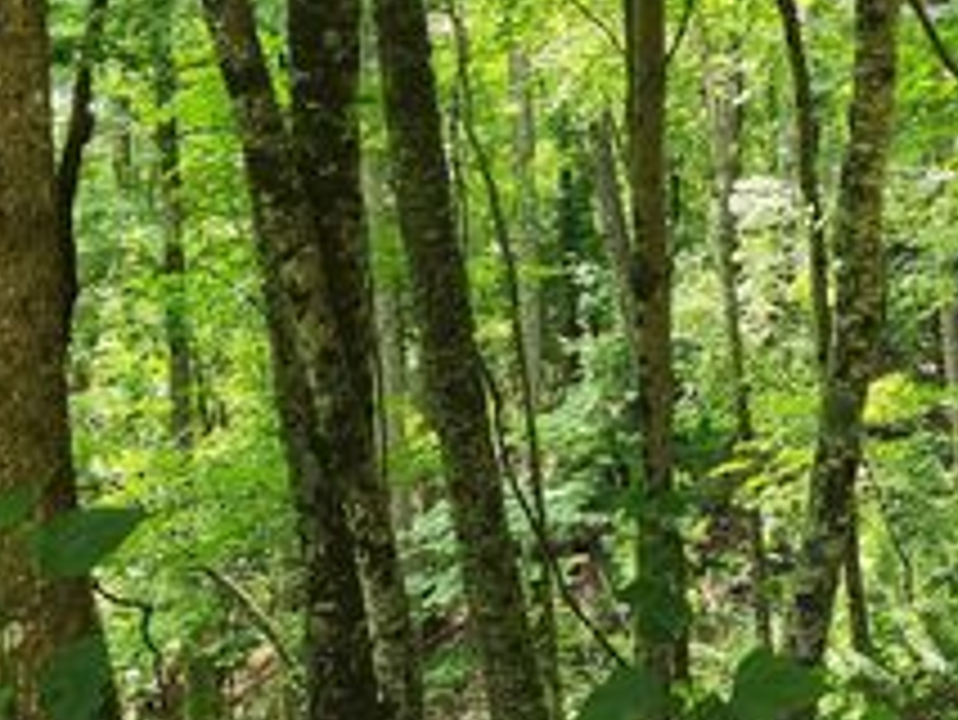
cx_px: 891
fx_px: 1495
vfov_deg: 26.3
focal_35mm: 54
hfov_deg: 33.4
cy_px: 88
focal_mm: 5.4
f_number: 1.8
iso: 32
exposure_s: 1/180
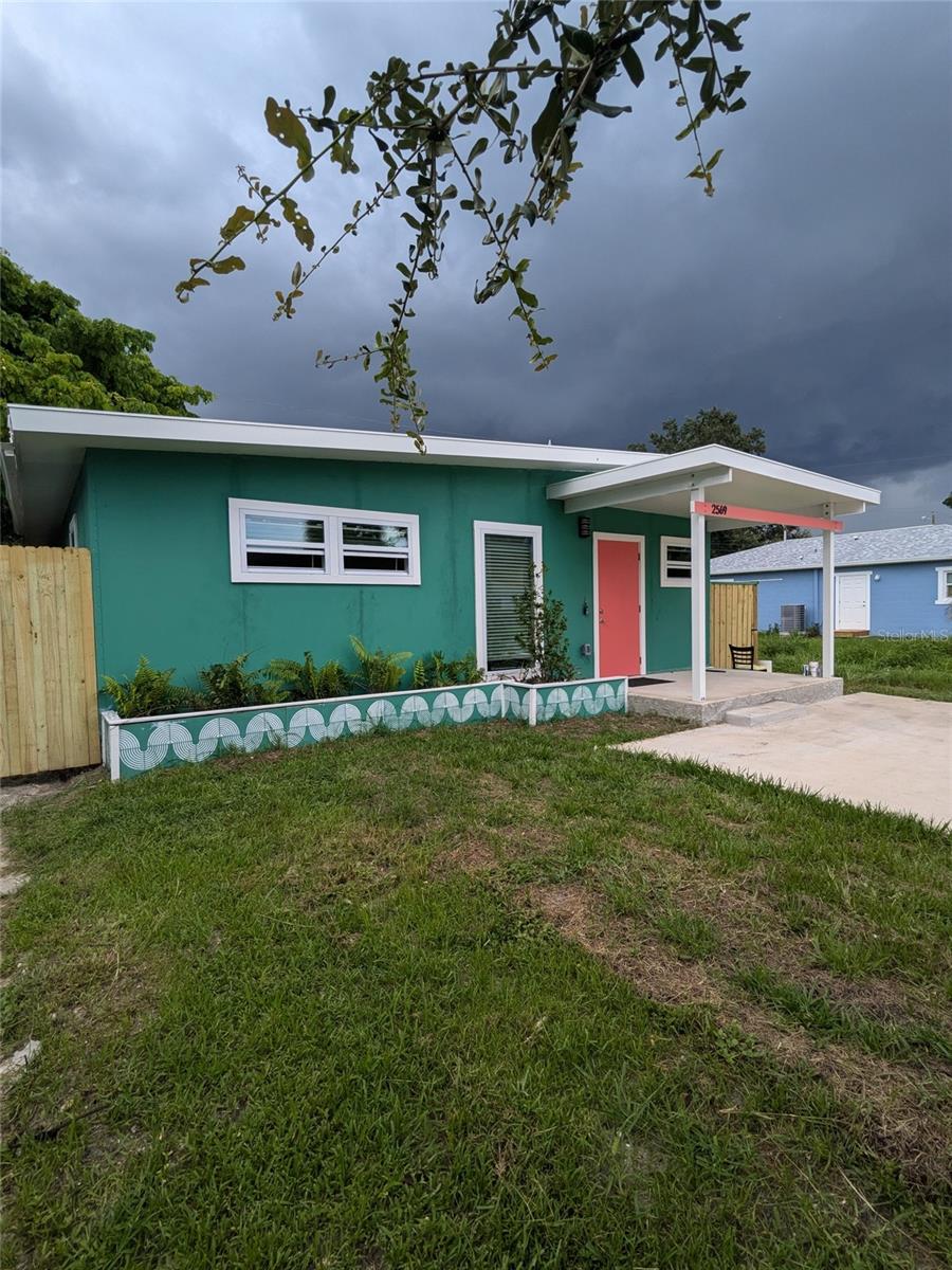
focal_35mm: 16
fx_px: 587
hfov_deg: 78.1
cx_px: 476
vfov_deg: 94.5
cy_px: 635
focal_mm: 2.22
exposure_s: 1/820
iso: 33
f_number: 2.2
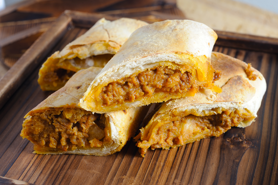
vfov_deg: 27.0
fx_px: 386
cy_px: 92
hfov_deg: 39.6
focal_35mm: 50
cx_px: 139
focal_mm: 50
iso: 200
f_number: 11
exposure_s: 1/200
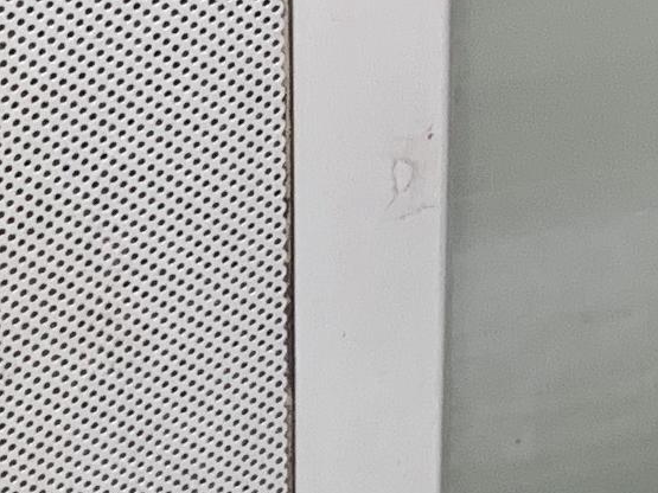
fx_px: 3592
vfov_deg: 7.7
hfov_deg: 10.5
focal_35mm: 189
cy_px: -286
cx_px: 432
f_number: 1.8
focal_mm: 4.25
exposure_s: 1/108
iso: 100
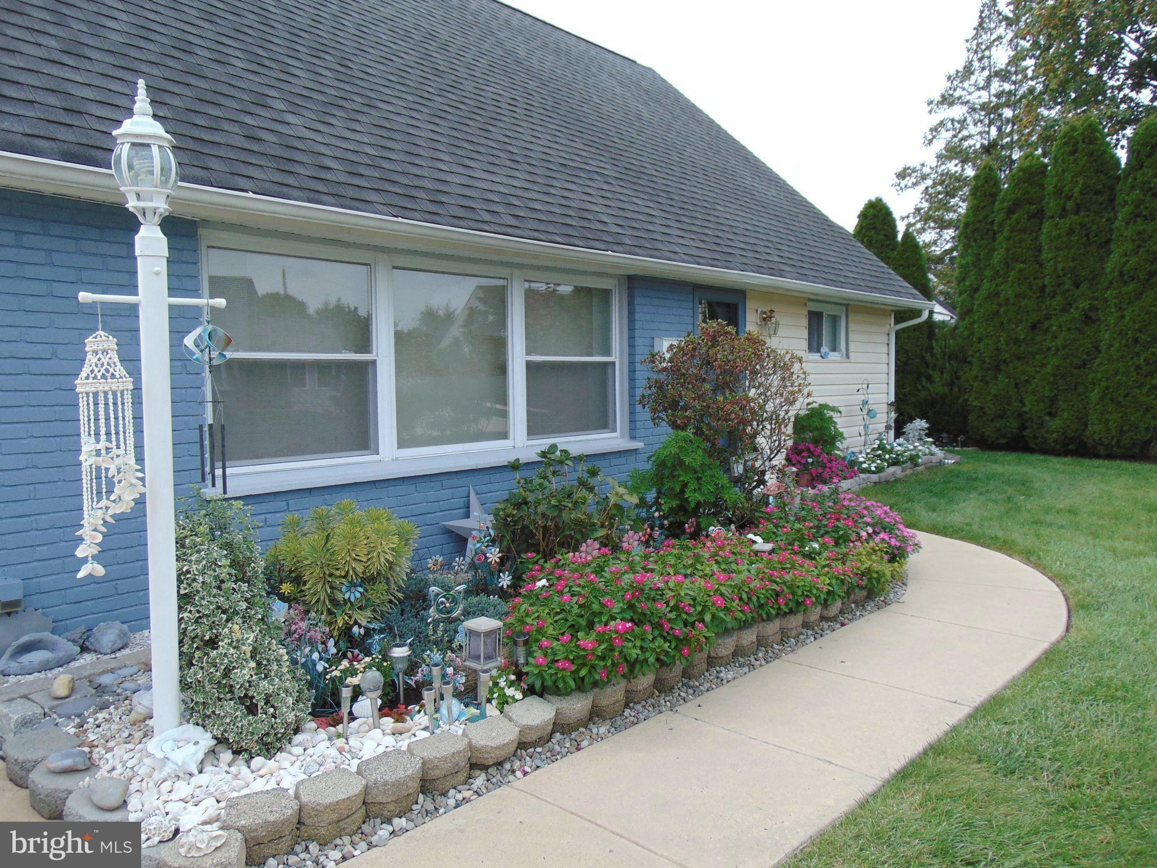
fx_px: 836
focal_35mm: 25
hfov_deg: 69.4
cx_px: 578
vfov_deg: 54.9
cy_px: 434
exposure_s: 1/800
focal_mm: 4.5
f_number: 3
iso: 80
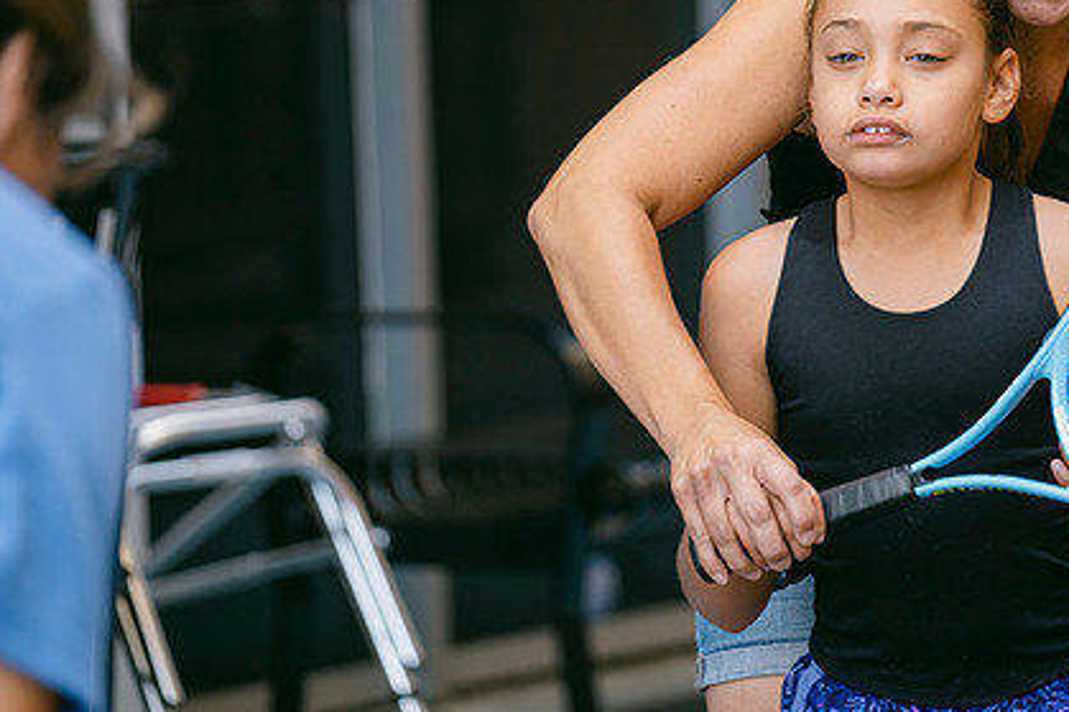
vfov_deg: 4.7
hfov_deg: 7.1
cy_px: 231
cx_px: 597
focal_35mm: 291
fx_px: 8637
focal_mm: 140
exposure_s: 1/125
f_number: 2.8
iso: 160
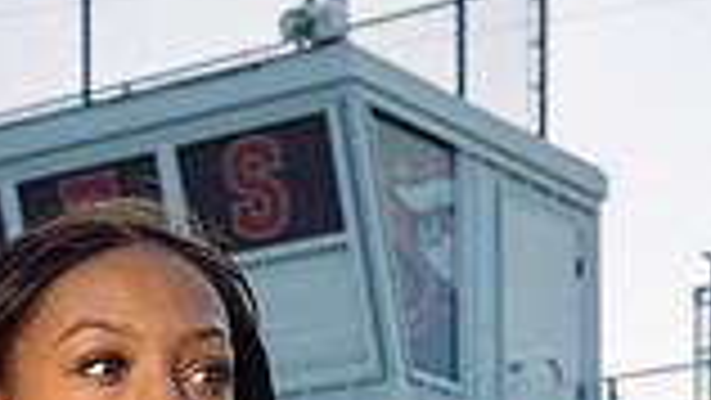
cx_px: 50
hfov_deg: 12.5
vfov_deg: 6.8
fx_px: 3206
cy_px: 939
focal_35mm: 170
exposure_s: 1/200
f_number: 10
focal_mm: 57
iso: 125
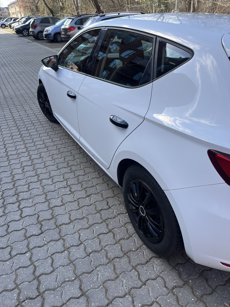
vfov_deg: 67.3
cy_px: 154
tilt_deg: -29.0
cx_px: 115
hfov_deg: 53.1
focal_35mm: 26
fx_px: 230
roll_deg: +1.4
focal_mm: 5.1
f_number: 1.6
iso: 50
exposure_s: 1/858
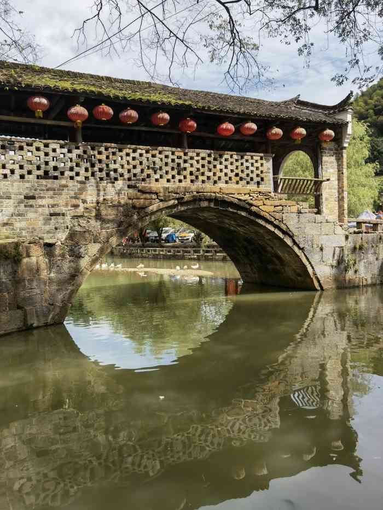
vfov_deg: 58.3
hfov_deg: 45.5
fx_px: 457
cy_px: 255
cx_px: 192
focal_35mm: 31
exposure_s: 1/5000
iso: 50
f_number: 1.9
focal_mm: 6.67
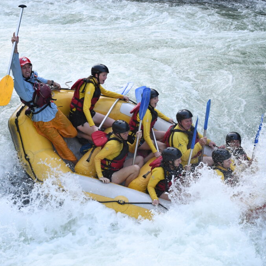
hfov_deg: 20.2
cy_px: 132
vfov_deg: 20.2
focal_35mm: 86
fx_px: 748
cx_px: 151
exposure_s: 1/1250
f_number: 5.6
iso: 2000
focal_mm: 45
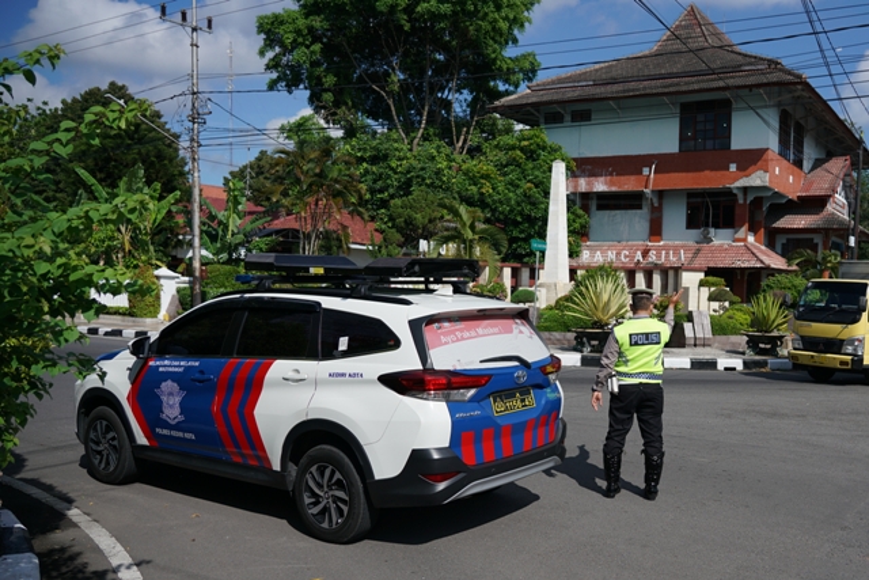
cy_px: 290
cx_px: 434
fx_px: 579
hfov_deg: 73.7
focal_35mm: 24
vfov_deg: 53.2
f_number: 4
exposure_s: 1/2000
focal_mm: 24
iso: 100
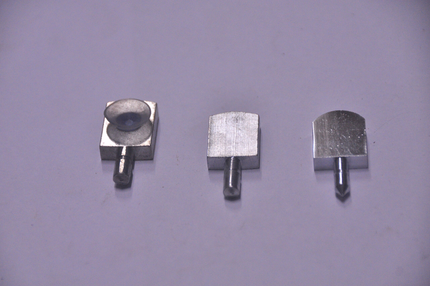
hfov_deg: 9.2
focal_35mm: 225
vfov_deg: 6.1
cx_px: 215
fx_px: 2684
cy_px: 143
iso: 1250
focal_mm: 150
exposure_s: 1/100
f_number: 5.6
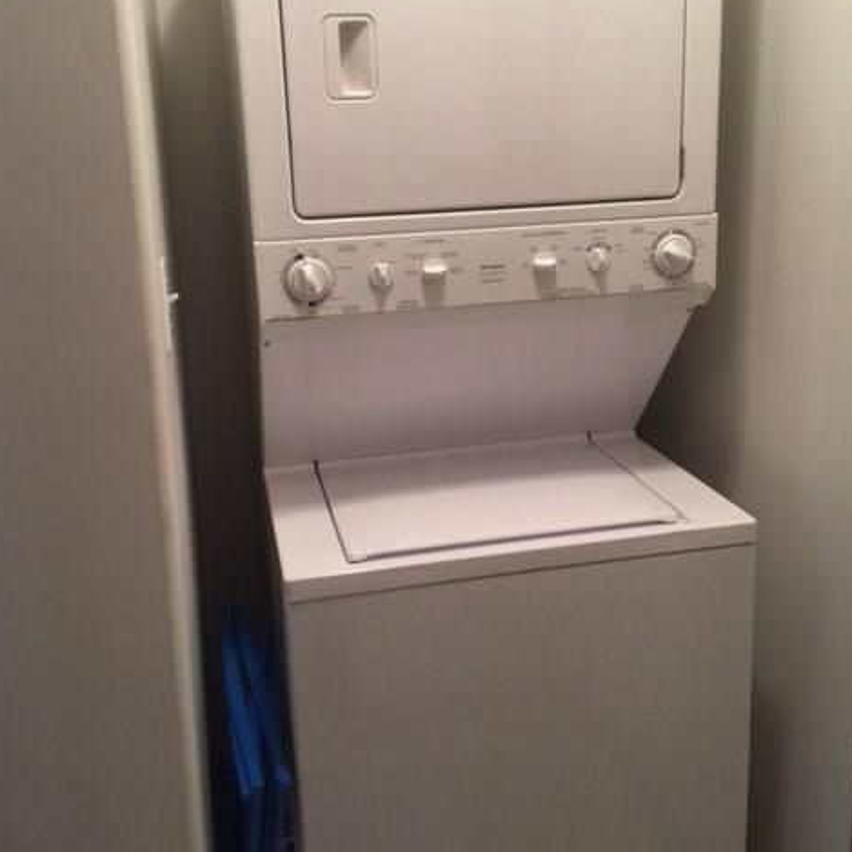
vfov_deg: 47.0
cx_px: 425
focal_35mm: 35
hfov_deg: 47.2
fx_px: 975
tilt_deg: -12.1
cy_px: 358
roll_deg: +1.5
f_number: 2.2
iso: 80
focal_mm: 4.15
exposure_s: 1/33
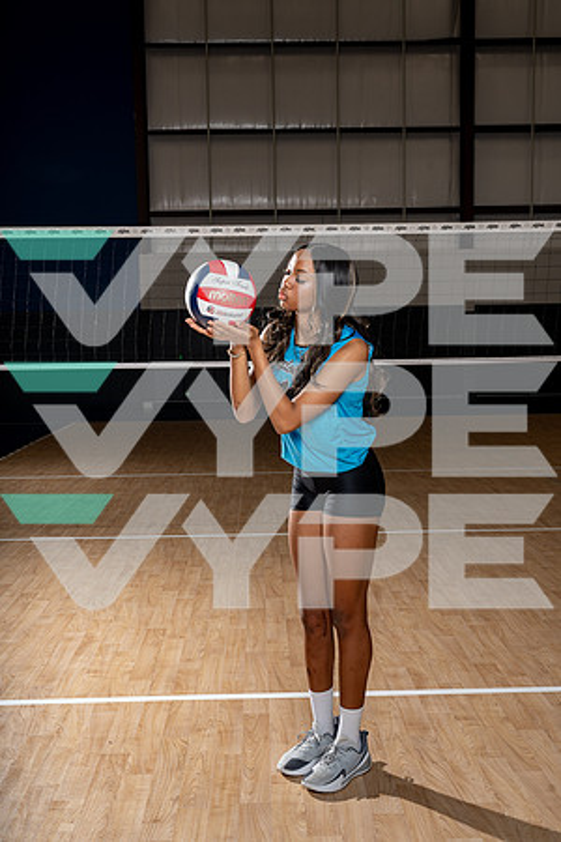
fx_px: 888
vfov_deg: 50.7
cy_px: 421
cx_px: 280
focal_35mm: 38
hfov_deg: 35.1
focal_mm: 38
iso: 100
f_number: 8
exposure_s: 1/250
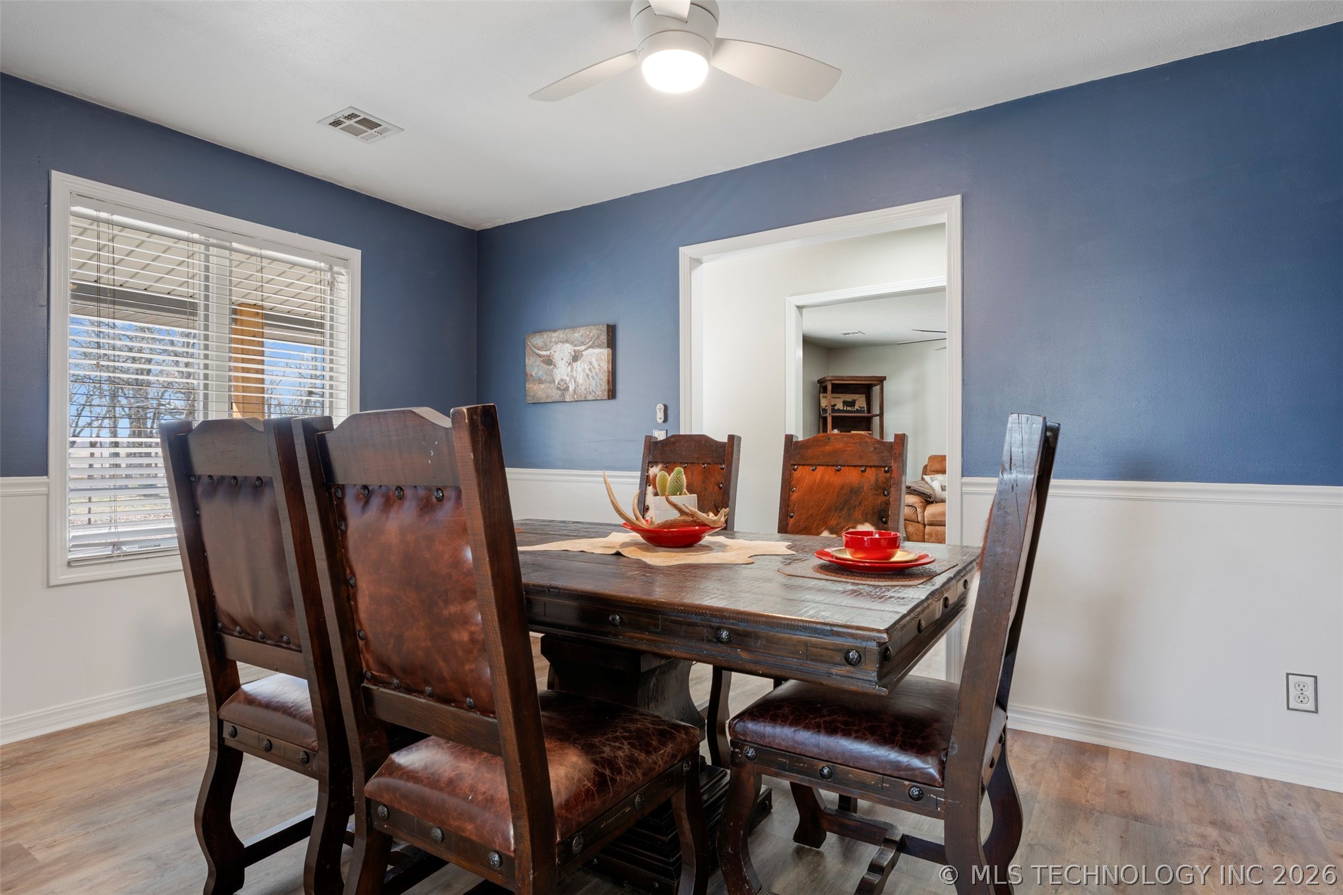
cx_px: 672
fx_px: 690
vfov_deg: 65.9
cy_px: 448
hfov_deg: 88.4
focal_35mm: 18
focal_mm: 18.5
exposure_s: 4
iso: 100
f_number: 8
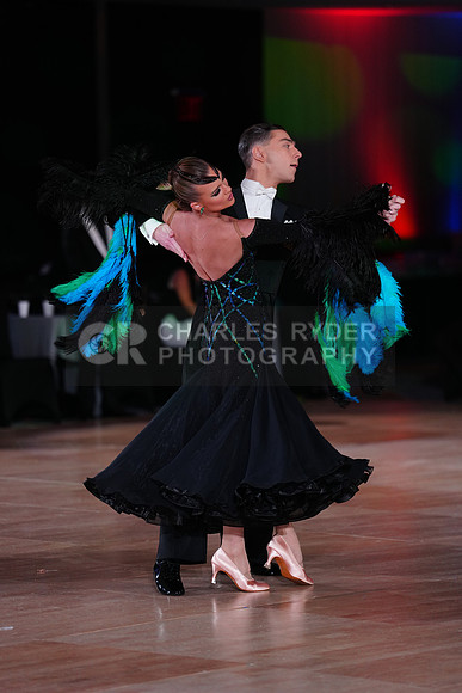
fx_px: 3078
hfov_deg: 8.6
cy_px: 346
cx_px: 231
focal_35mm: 160
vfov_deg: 12.8
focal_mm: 160
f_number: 2.8
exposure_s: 1/400
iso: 1600
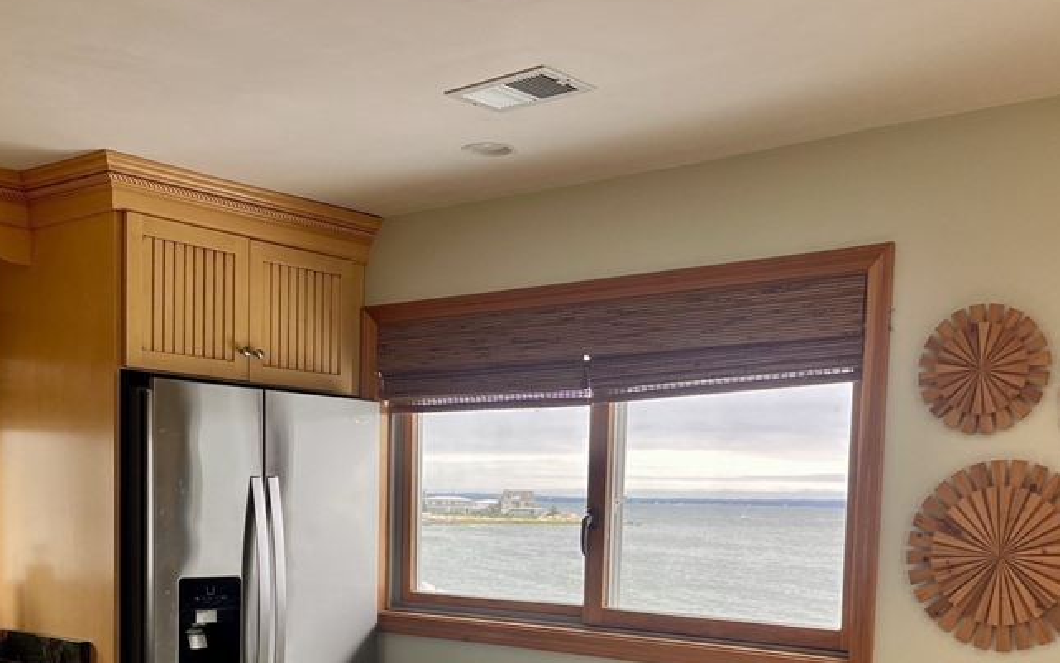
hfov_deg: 45.2
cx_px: 461
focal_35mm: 44
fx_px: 1271
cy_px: 584
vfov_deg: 28.2
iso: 40
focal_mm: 5.1
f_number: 1.6
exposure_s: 1/260
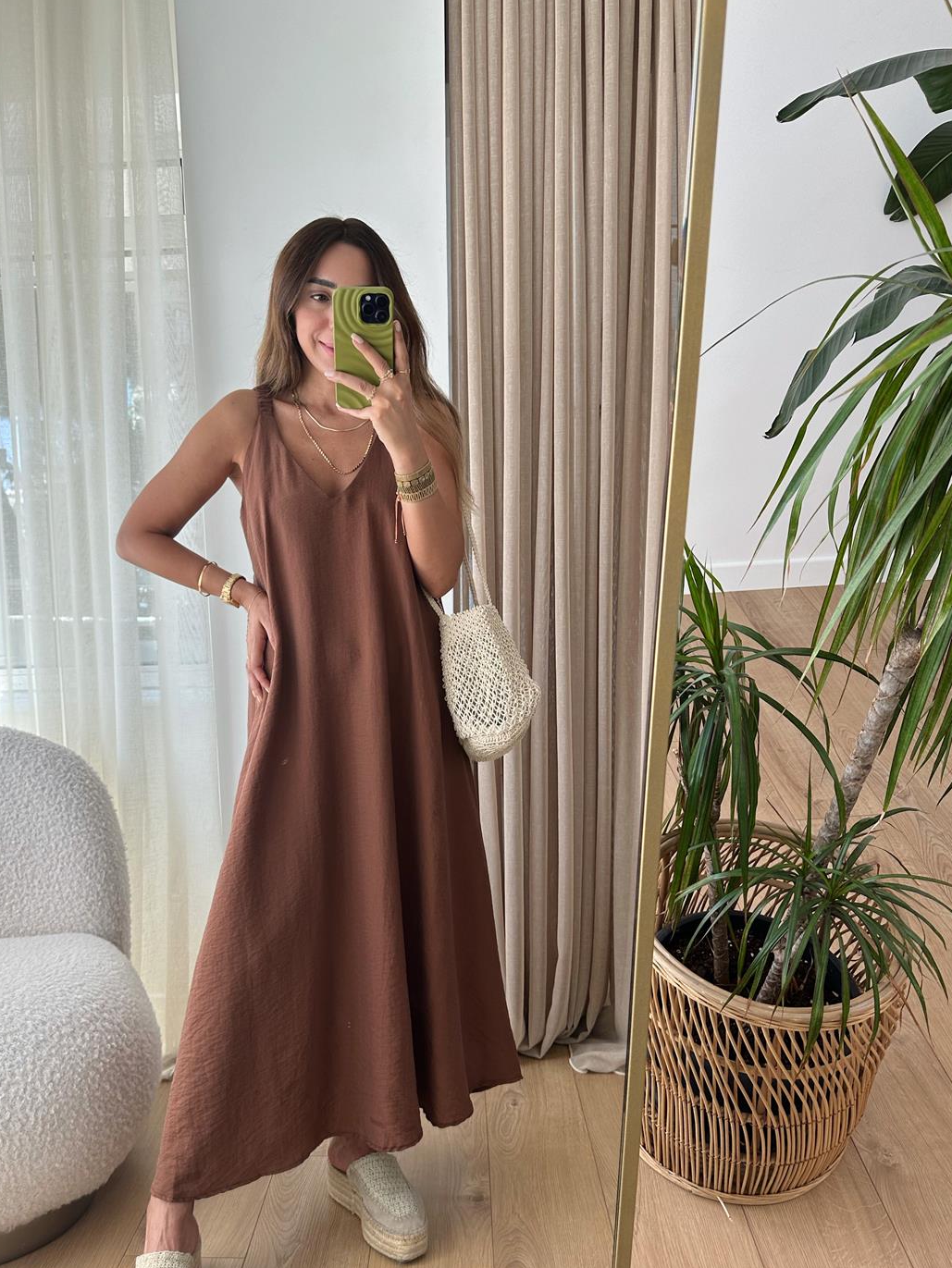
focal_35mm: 28
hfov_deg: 49.6
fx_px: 1026
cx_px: 410
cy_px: 702
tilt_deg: -34.5
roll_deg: +0.3
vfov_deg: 63.3
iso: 80
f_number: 1.78
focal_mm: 6.86
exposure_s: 1/226
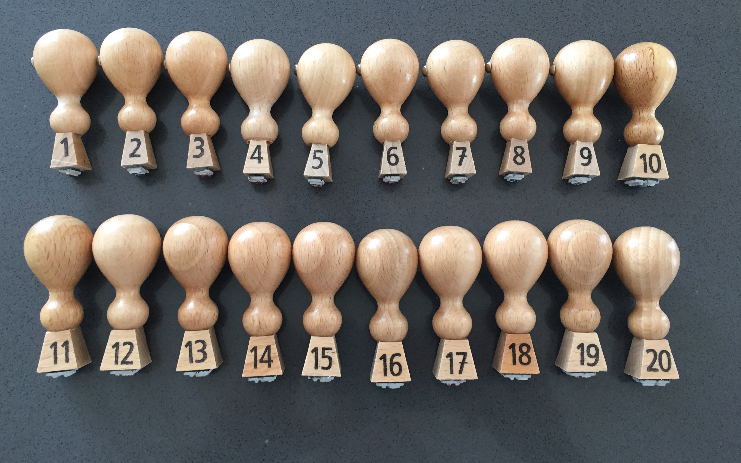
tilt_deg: -77.1
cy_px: 184
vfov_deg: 39.3
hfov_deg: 59.6
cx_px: 369
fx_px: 646
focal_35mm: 32
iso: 80
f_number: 2.2
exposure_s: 1/33
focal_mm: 4.15
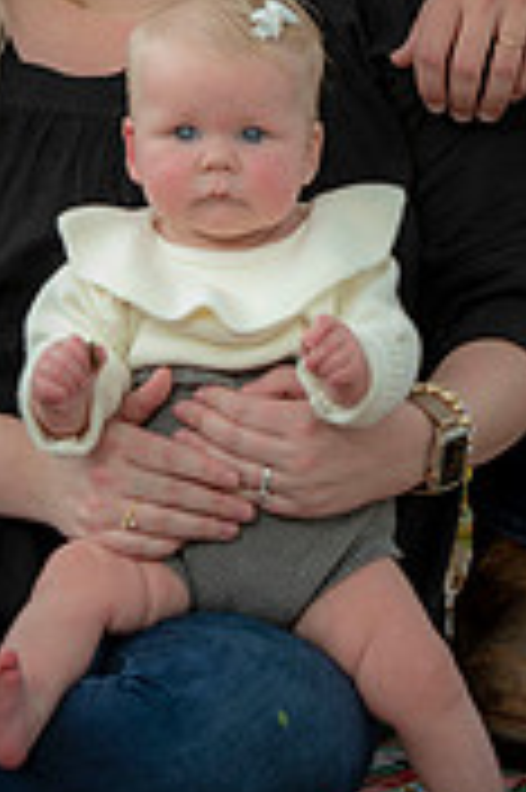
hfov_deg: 4.6
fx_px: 6500
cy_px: -112
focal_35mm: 296
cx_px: 232
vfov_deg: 6.9
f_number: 5
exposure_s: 1/200
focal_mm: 116
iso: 160
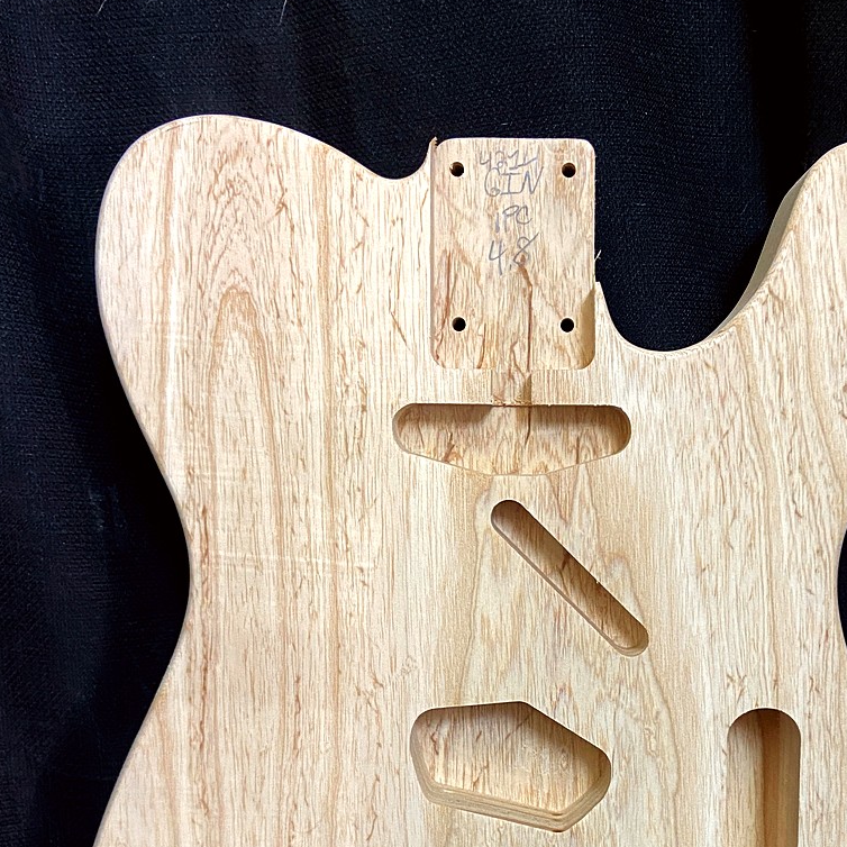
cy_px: 650
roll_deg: +1.2
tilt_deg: -10.9
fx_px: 1190
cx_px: 536
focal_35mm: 43
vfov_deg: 38.0
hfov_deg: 38.9
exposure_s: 1/60
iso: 125
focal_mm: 4.25
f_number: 1.8
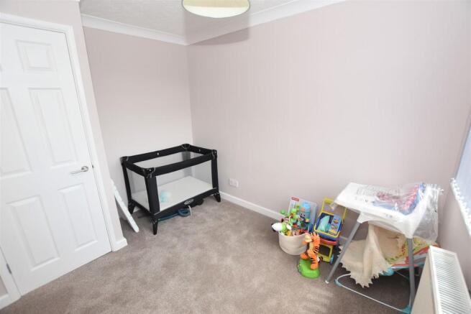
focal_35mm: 15
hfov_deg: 100.4
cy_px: 157
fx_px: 196
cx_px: 236
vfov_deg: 77.4
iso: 280
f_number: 5
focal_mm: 10
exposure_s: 1/200
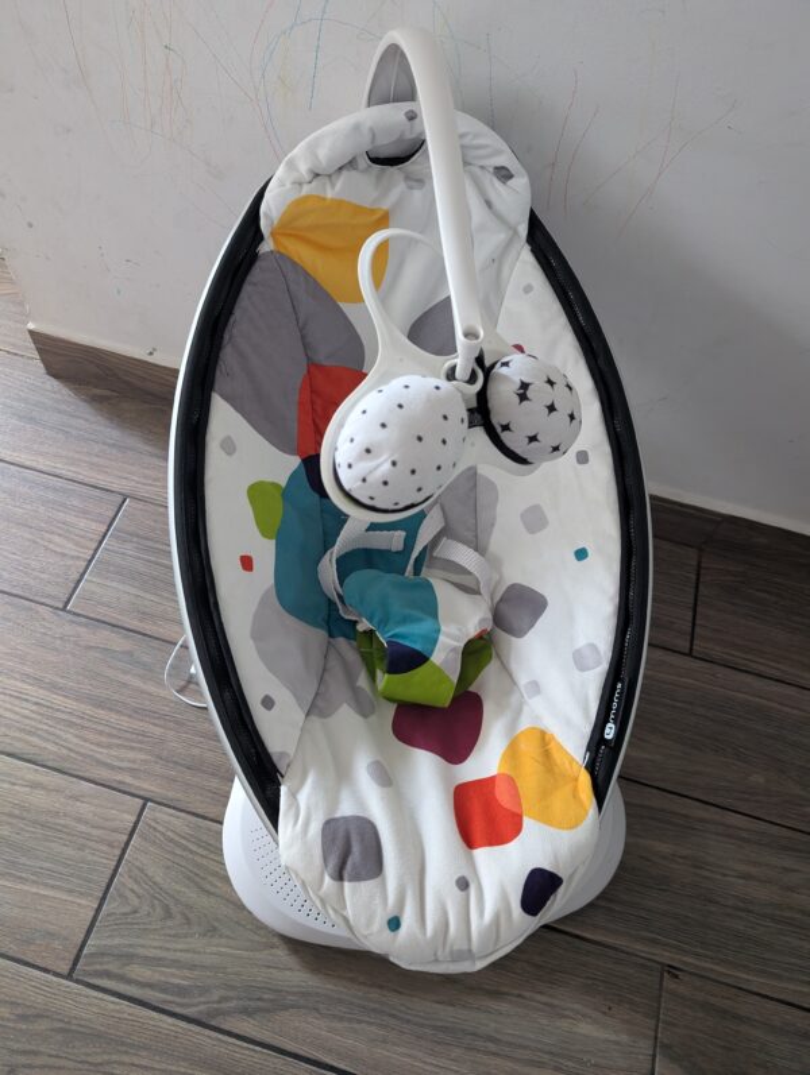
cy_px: 538
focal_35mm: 24
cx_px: 405
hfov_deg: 56.9
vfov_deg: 71.5
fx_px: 747
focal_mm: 6.9
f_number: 1.68
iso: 569
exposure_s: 1/63.6
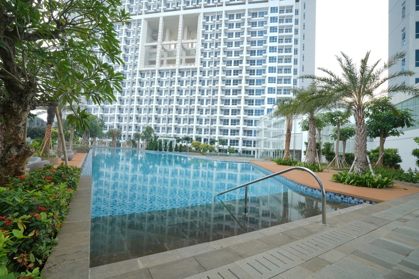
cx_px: 210
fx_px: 186
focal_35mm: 16
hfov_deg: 96.7
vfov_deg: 73.7
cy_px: 140
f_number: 22
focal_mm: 16
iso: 50
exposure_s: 3
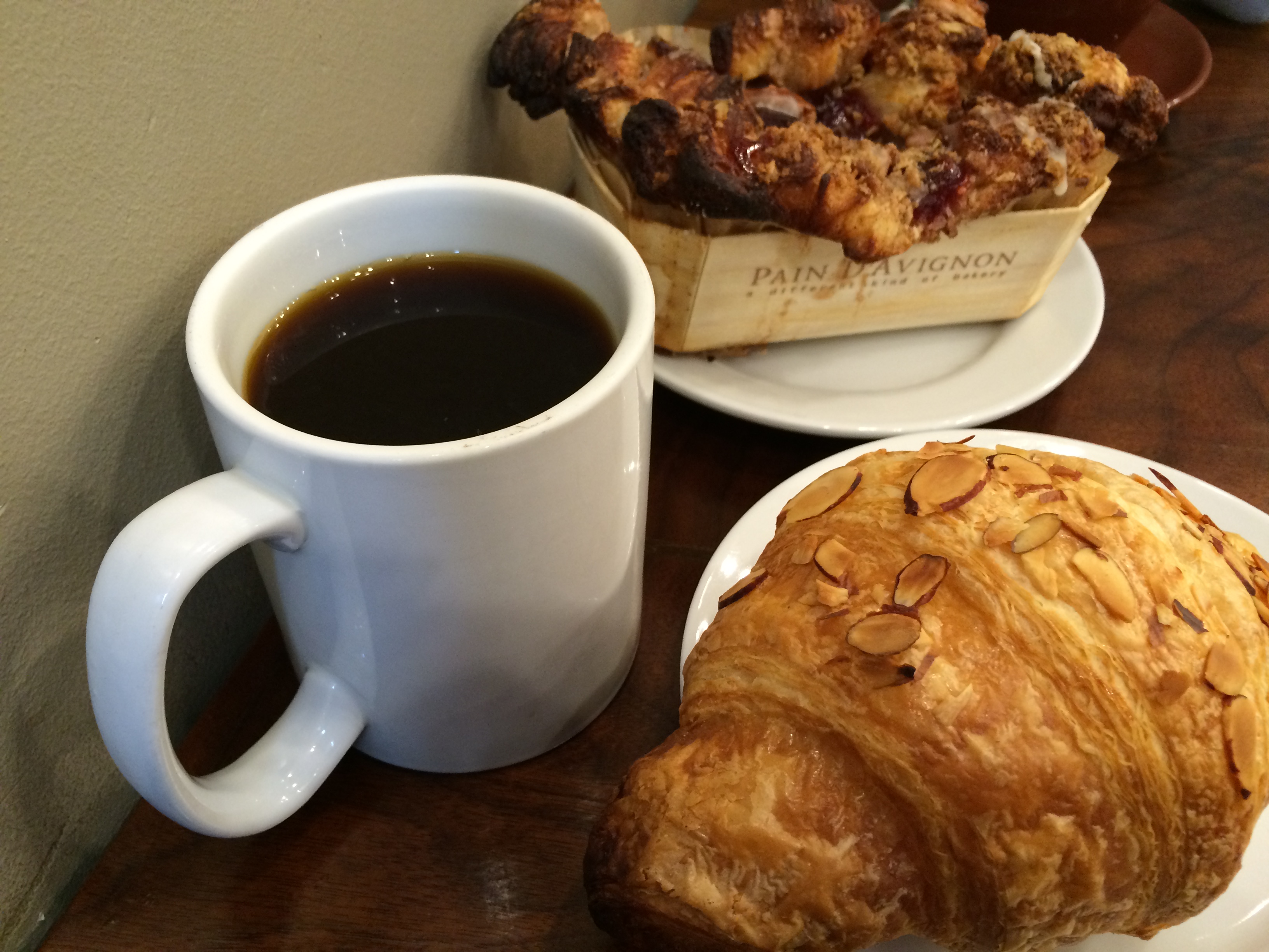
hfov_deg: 61.7
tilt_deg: -46.4
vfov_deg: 48.2
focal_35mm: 29
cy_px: 476
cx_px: 634
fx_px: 1063
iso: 160
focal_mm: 4.15
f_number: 2.2
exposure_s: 1/30
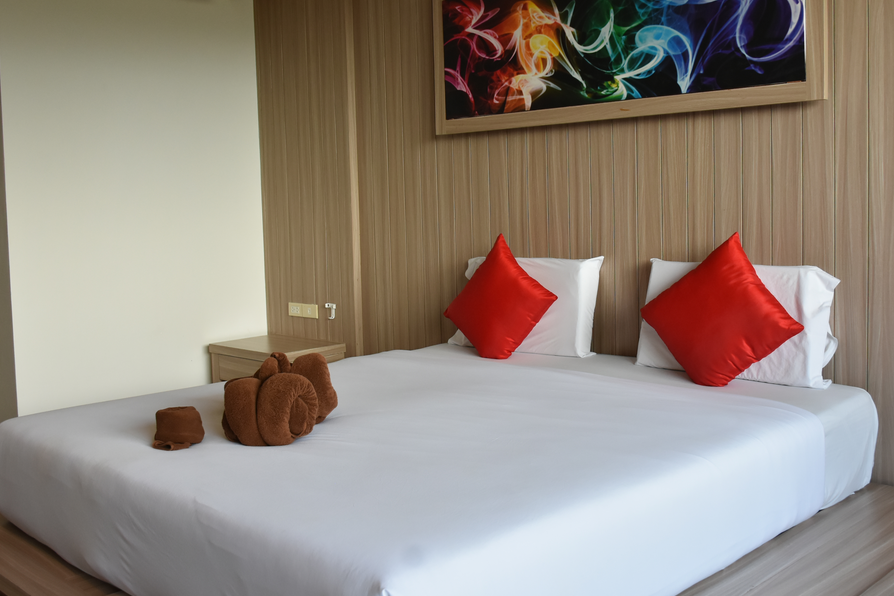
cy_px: 260
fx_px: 944
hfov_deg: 50.6
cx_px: 486
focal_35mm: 38
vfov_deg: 35.0
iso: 800
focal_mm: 20
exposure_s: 1/180
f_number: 6.7
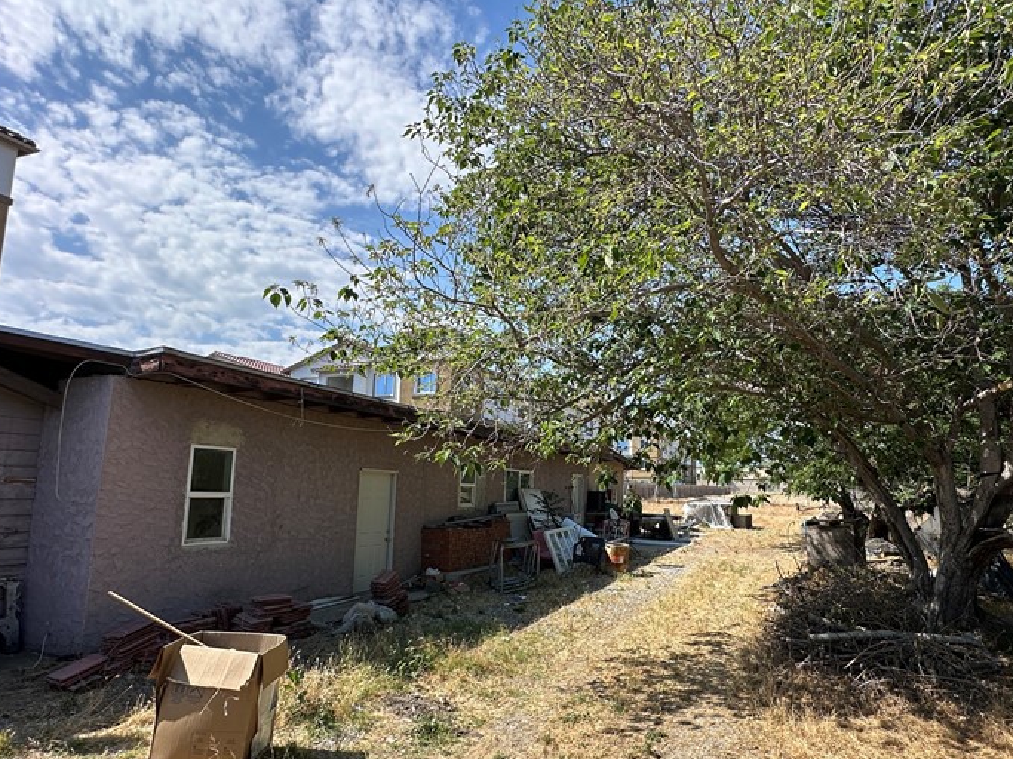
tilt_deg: +10.5
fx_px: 614
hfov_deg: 78.3
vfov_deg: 63.3
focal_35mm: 21
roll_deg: -0.2
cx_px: 595
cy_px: 418
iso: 50
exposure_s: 1/997
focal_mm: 2.22
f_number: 2.2
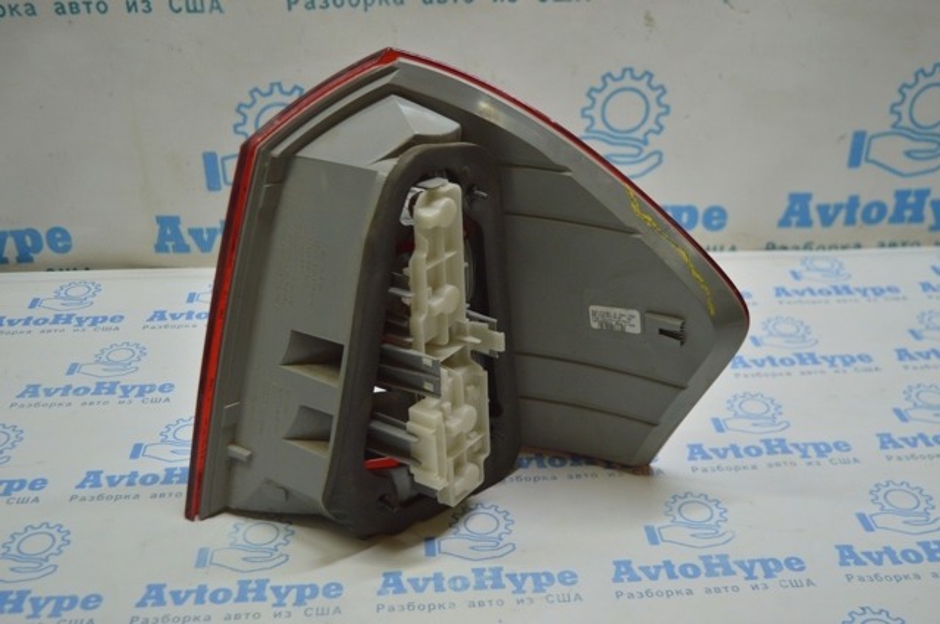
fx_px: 1056
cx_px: 470
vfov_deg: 32.9
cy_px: 312
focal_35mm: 40
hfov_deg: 48.0
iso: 400
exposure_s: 1/100
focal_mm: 27
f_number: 4
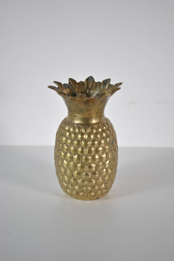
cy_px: 130
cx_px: 87
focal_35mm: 68
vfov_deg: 29.8
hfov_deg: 20.2
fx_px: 488
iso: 200
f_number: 5.3
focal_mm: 45
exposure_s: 1/100
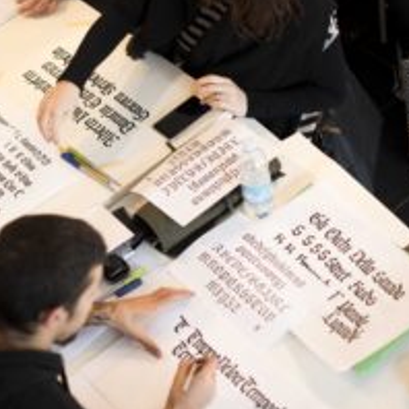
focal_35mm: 90
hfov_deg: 19.1
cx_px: 95
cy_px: 178
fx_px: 1203
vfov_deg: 19.3
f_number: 2
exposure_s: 1/40
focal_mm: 50
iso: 250
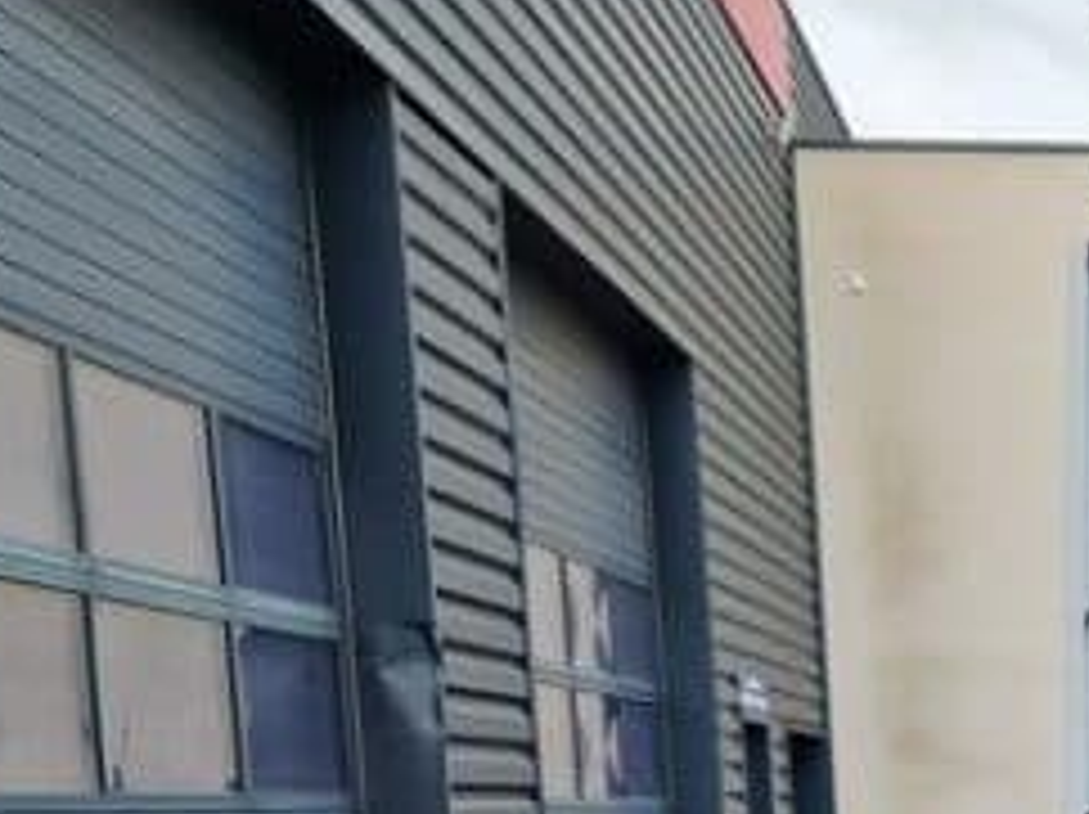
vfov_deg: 18.9
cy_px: 1016
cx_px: 1516
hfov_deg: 22.9
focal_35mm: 73
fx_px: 2294
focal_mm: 5.4
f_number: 1.8
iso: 50
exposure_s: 1/2841
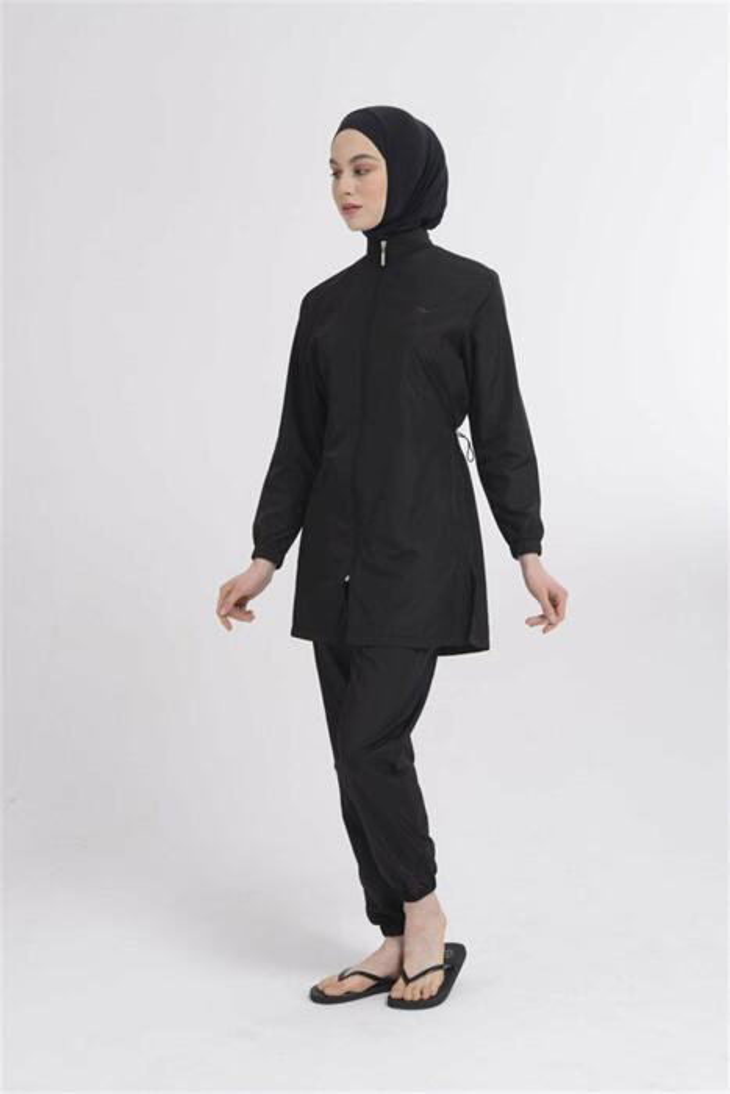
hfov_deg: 22.6
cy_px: 547
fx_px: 1824
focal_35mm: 60
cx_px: 365
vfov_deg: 33.4
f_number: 10
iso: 100
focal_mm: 60
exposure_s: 1/125
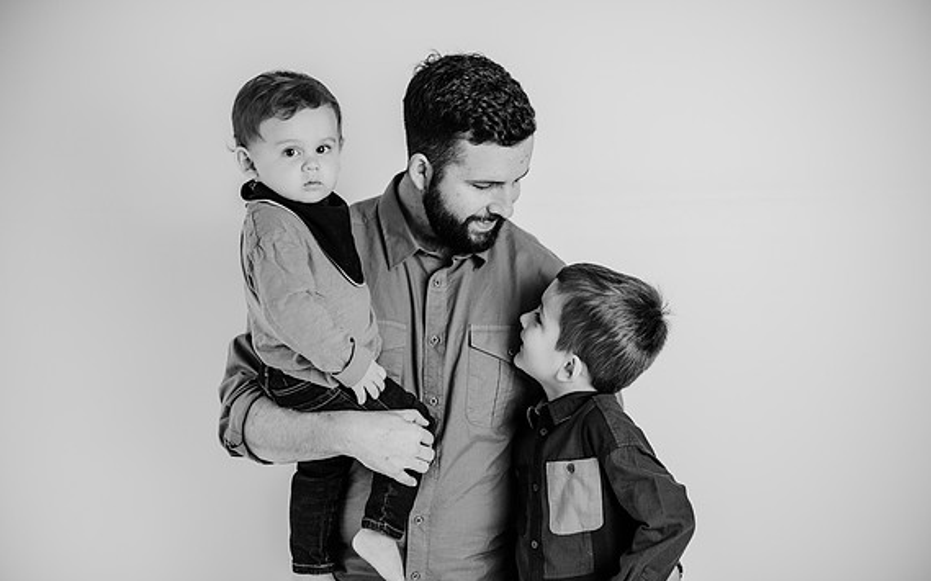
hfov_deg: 38.9
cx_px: 473
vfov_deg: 24.8
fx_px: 1319
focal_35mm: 52
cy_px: 287
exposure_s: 1/160
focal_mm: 50
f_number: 2
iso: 100
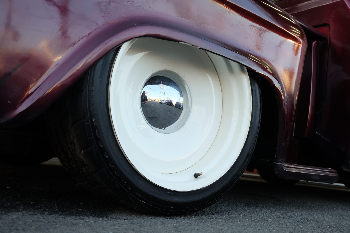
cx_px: 175
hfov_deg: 53.1
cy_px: 116
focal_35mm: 36
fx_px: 350
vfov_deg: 36.9
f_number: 4
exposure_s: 1/140
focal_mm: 24.3
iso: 400
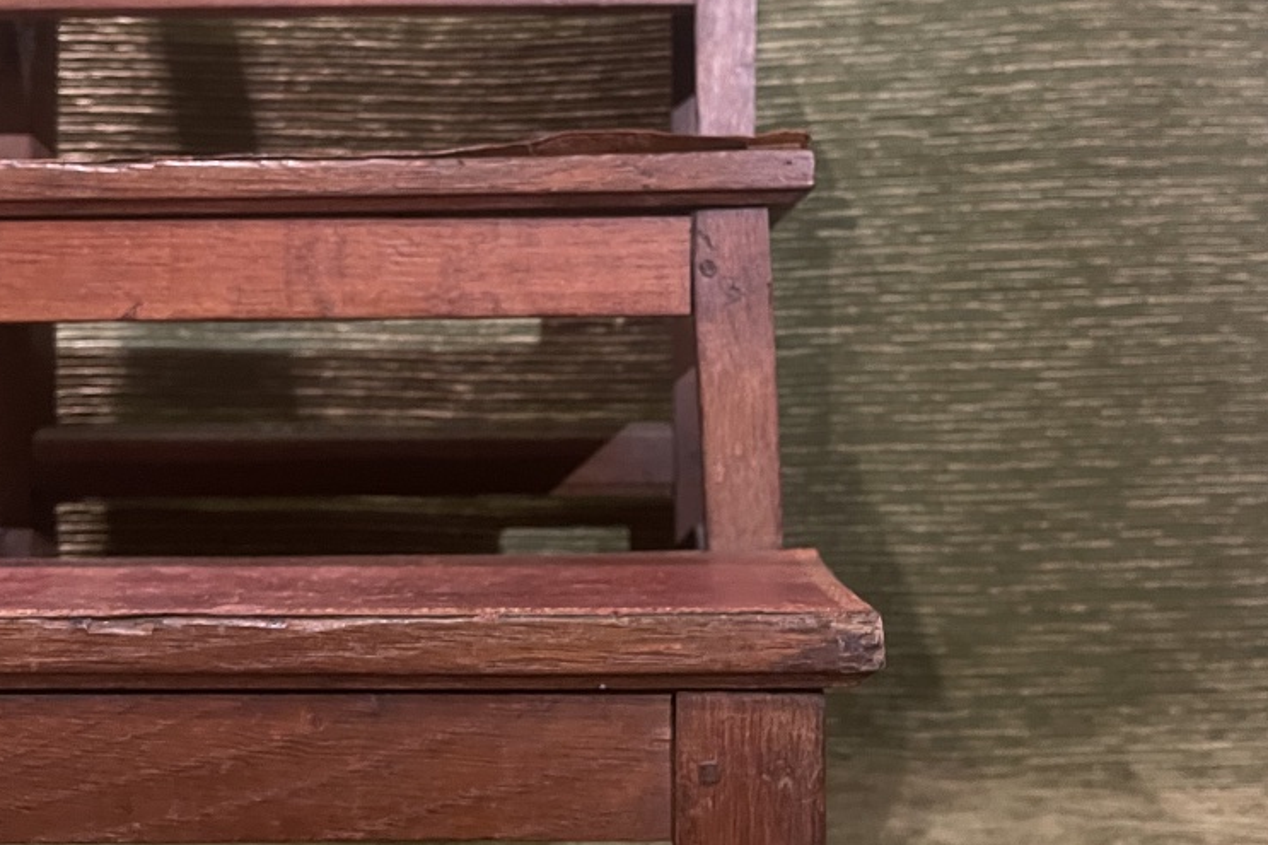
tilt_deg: +3.6
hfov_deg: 46.4
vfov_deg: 31.7
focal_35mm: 42
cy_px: 290
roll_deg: +0.5
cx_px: 619
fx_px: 1479
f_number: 1.6
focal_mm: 5.1
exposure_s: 1/25
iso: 800
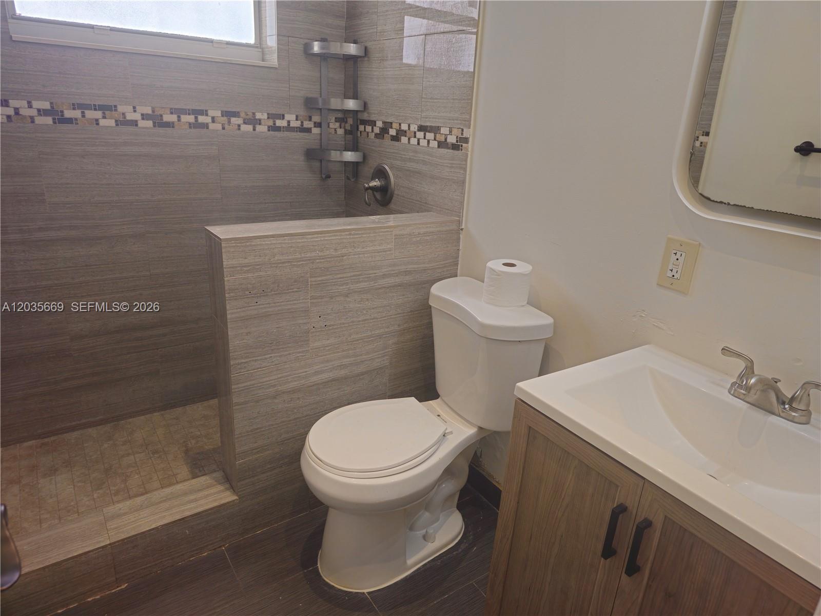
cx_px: 410
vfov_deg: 58.9
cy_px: 308
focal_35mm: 23
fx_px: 545
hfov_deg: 73.9
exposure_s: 1/60
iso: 80
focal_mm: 6.3
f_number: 1.7
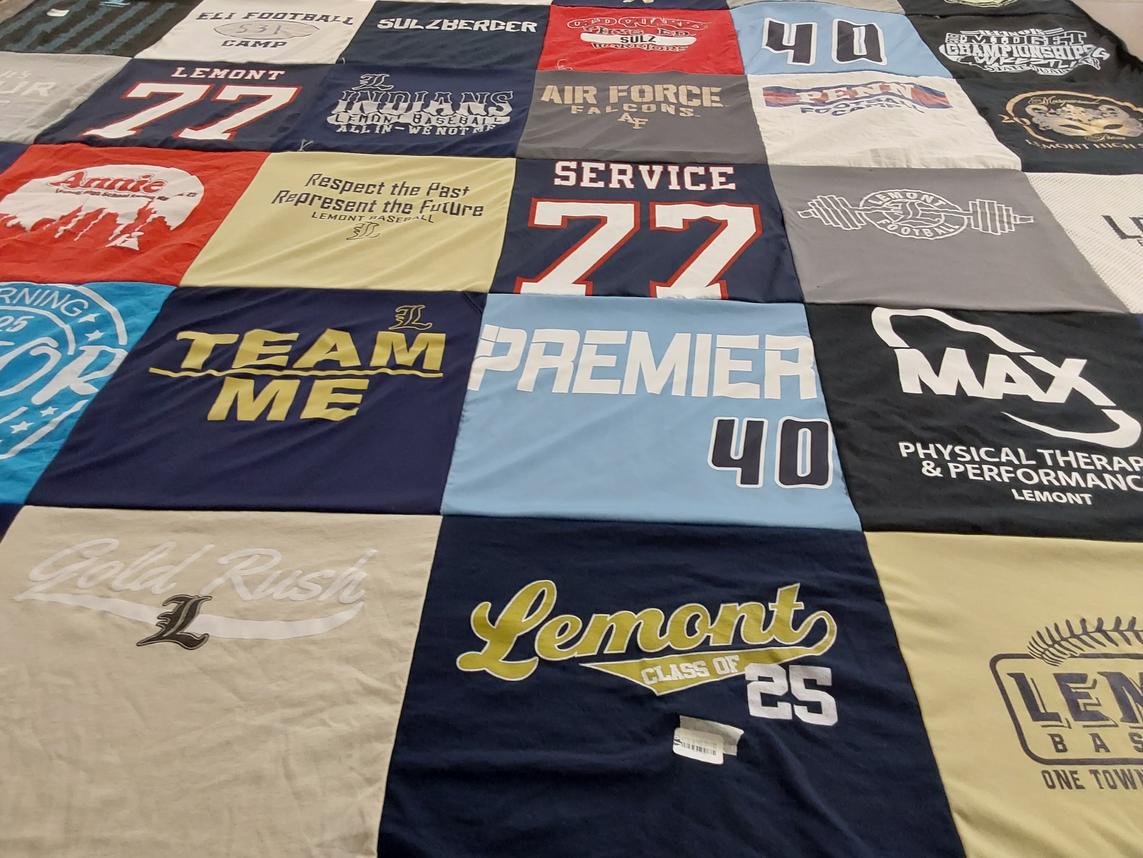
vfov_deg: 49.7
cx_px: 572
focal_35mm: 28
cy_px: 429
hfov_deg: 63.4
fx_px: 925
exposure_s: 1/60
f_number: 1.9
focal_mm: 2.91
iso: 125
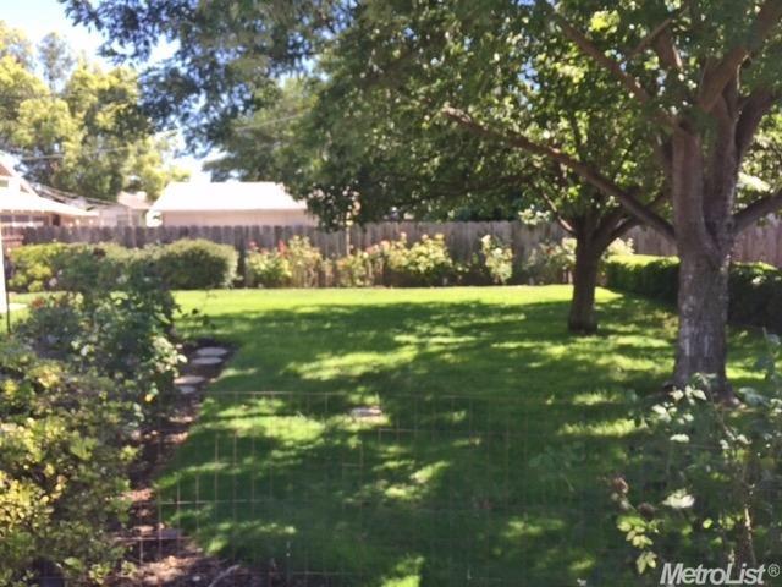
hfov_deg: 61.7
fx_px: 655
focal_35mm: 29
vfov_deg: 48.2
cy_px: 294
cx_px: 391
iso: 32
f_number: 2.2
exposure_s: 1/291
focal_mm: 4.15
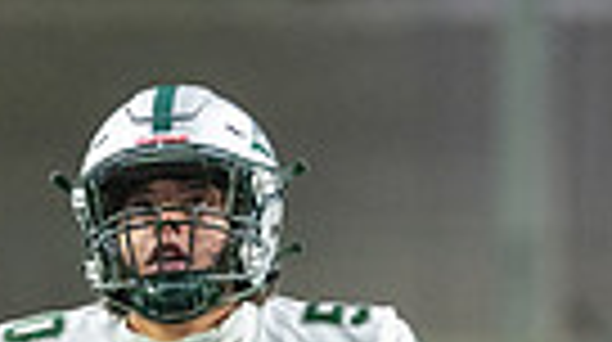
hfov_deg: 2.6
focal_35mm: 830
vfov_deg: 1.5
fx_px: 13448
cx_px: 446
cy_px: 544
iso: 4000
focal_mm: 178
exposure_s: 1/1000
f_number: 2.8
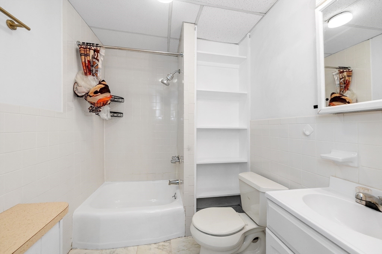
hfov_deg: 104.3
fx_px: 148
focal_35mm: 14
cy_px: 127
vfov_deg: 81.1
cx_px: 191
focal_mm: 14
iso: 400
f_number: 5.6
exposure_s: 1/160
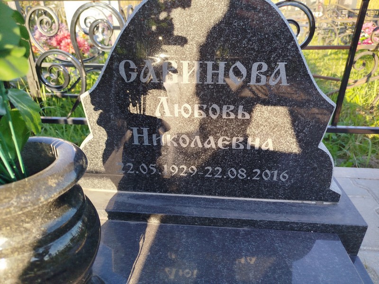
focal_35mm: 24
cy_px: 142
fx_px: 263
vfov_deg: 56.8
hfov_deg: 71.6
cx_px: 190
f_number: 1.7
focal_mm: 5.31
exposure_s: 1/180
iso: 50
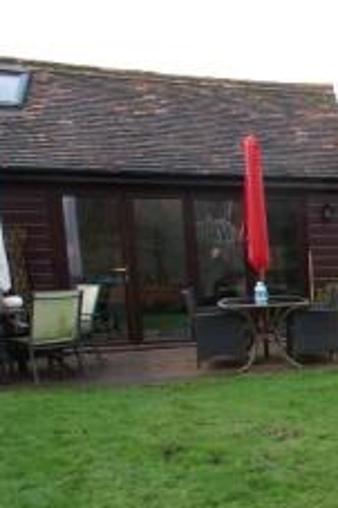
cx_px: 609
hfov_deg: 19.4
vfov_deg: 38.0
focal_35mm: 52
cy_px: 316
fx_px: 733
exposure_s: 1/50
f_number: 7.1
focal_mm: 12
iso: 100
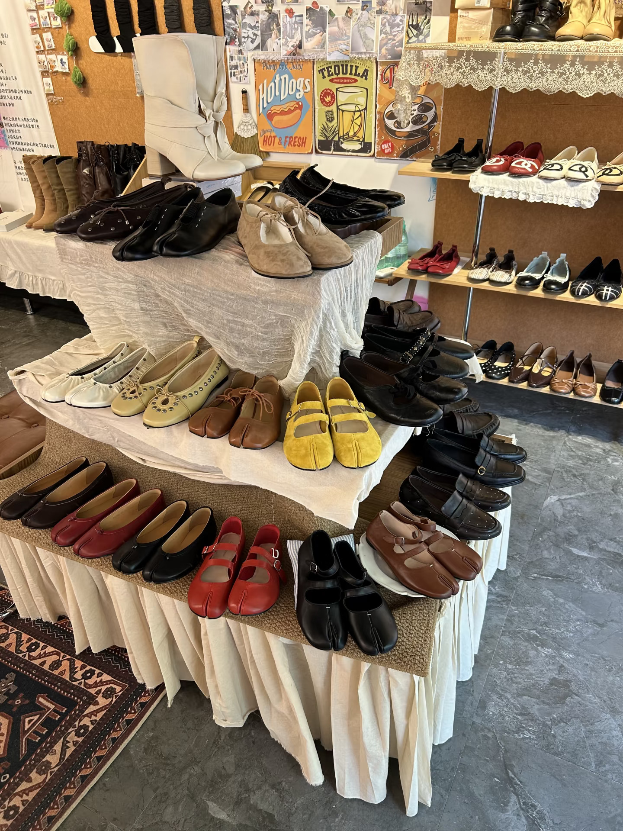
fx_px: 624
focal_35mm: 26
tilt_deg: -32.9
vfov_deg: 67.3
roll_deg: +2.2
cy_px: 416
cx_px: 312
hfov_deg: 53.1
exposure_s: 1/50
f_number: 1.5
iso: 100
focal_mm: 5.7
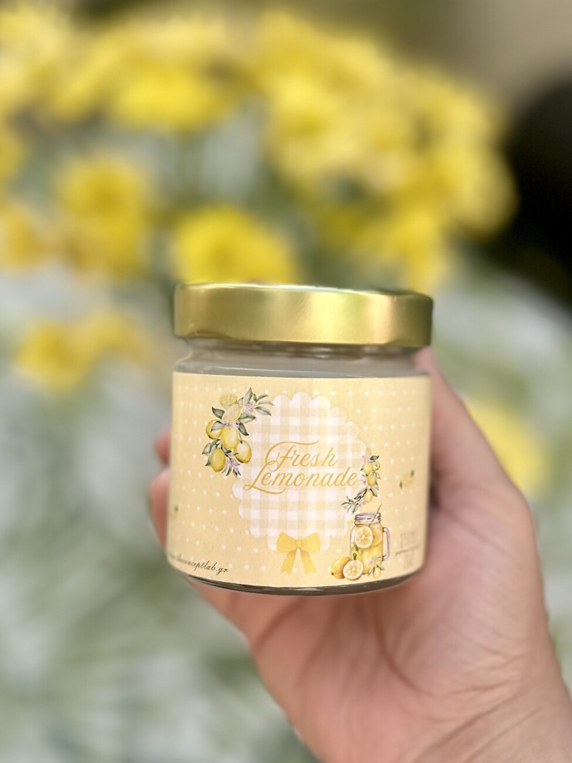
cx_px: 286
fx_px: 529
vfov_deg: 71.6
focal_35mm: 24
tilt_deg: -43.1
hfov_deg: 56.8
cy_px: 382
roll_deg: -4.5
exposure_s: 1/810
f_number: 1.78
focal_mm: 6.86
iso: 80
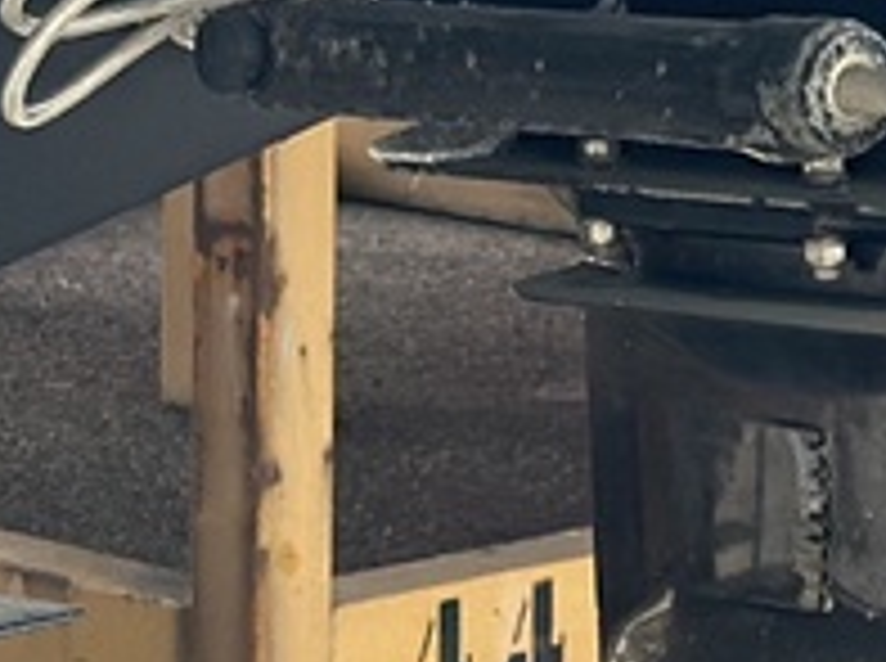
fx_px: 7486
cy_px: 581
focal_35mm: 293
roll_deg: +0.3
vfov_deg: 5.1
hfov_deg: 6.7
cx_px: -220
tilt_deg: -12.8
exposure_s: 1/399
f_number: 1.78
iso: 80
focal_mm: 6.86
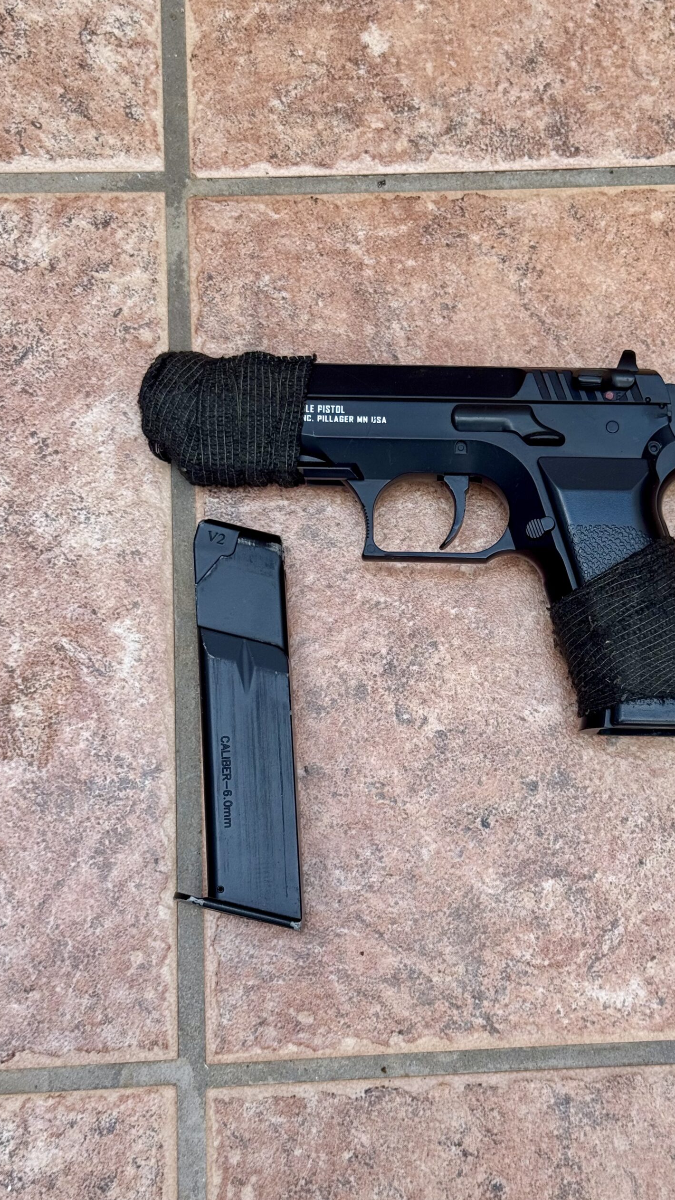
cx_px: 449
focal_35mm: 53
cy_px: 598
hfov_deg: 22.5
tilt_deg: -77.7
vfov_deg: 39.2
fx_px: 1686
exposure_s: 1/135
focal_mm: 6.76
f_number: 1.78
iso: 50
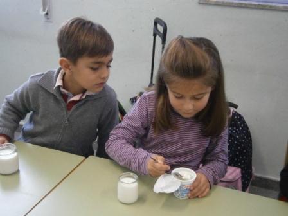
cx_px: 144
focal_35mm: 47
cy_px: 108
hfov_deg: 40.4
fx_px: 391
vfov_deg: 30.9
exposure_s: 1/160
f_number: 3.4
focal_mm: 8.3
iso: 800
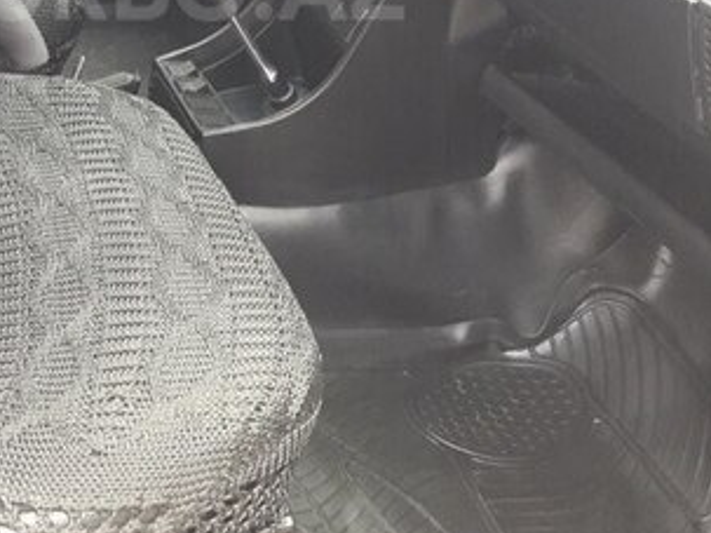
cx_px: 164
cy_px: -15
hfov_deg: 31.1
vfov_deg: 22.9
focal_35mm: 61
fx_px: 1252
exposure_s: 1/17
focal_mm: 3.7
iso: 250
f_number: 1.9
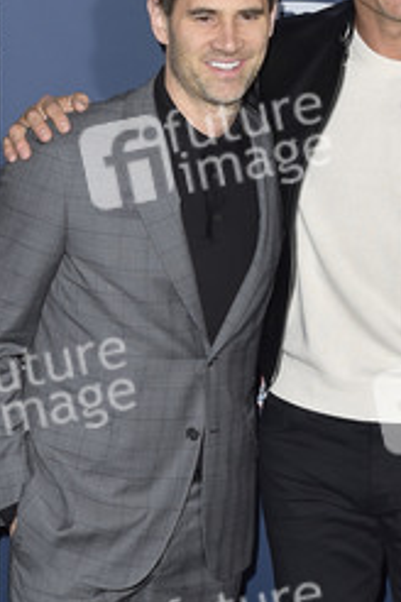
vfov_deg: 30.9
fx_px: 1086
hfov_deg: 20.8
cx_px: 278
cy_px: 274
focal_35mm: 65
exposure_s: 1/250
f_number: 6.3
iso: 500
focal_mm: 40
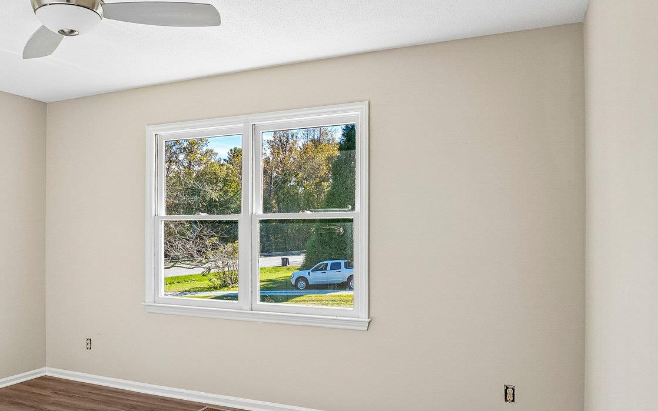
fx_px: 502
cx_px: 272
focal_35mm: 28
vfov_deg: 44.4
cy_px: 238
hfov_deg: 66.0
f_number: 8
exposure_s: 1/30
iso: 100
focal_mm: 10
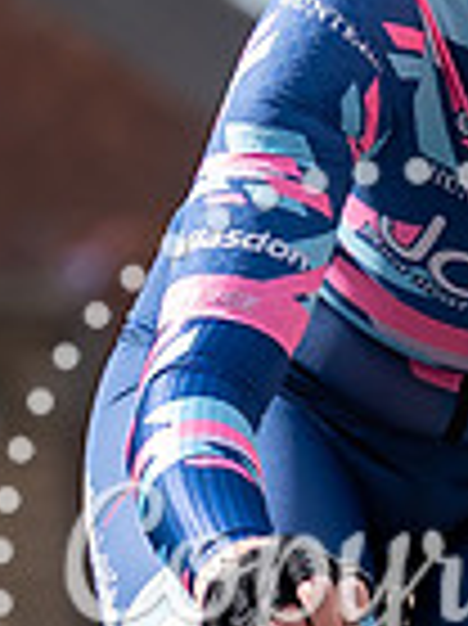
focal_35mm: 1170
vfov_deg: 1.7
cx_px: 820
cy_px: -30
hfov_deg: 1.3
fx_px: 21123
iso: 125
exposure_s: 1/1000
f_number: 4
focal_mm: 125
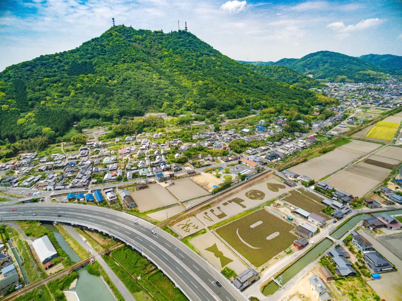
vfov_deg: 65.9
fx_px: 232
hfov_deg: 81.8
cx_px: 201
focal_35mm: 20
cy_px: 150
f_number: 2.8
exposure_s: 1/1250
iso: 100
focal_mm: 3.61
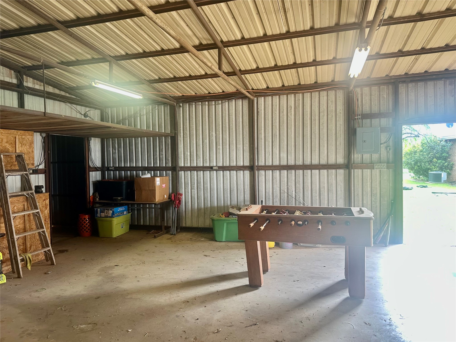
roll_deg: +0.7
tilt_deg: -0.8
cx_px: 228
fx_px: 316
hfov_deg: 71.6
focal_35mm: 24
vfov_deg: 56.8
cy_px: 171
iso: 125
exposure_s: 1/60
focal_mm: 6.86
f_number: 1.78
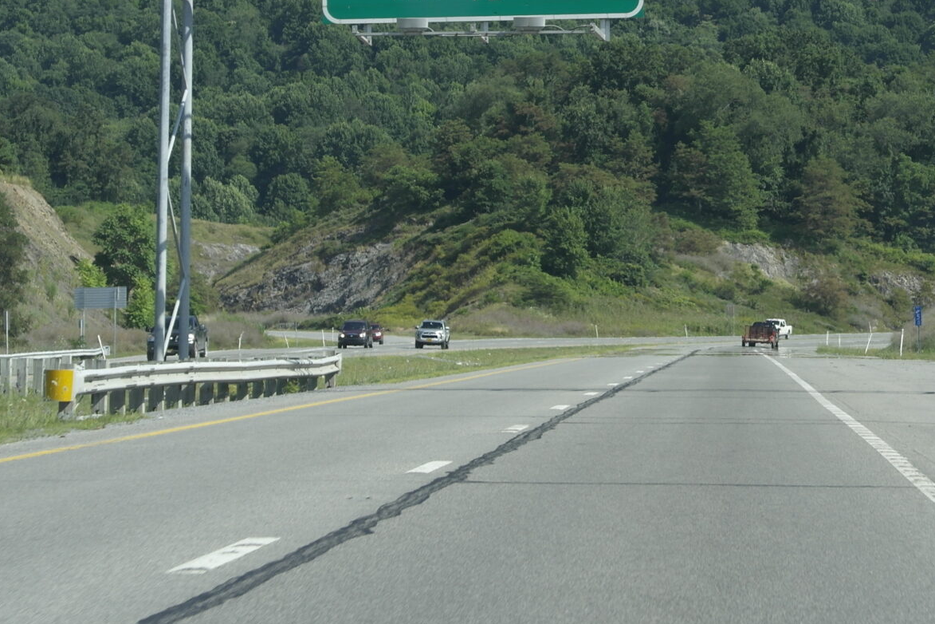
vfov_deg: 8.1
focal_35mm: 168
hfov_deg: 12.2
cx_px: 734
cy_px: -51
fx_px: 4363
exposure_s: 1/200
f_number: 7.1
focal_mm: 50
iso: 100
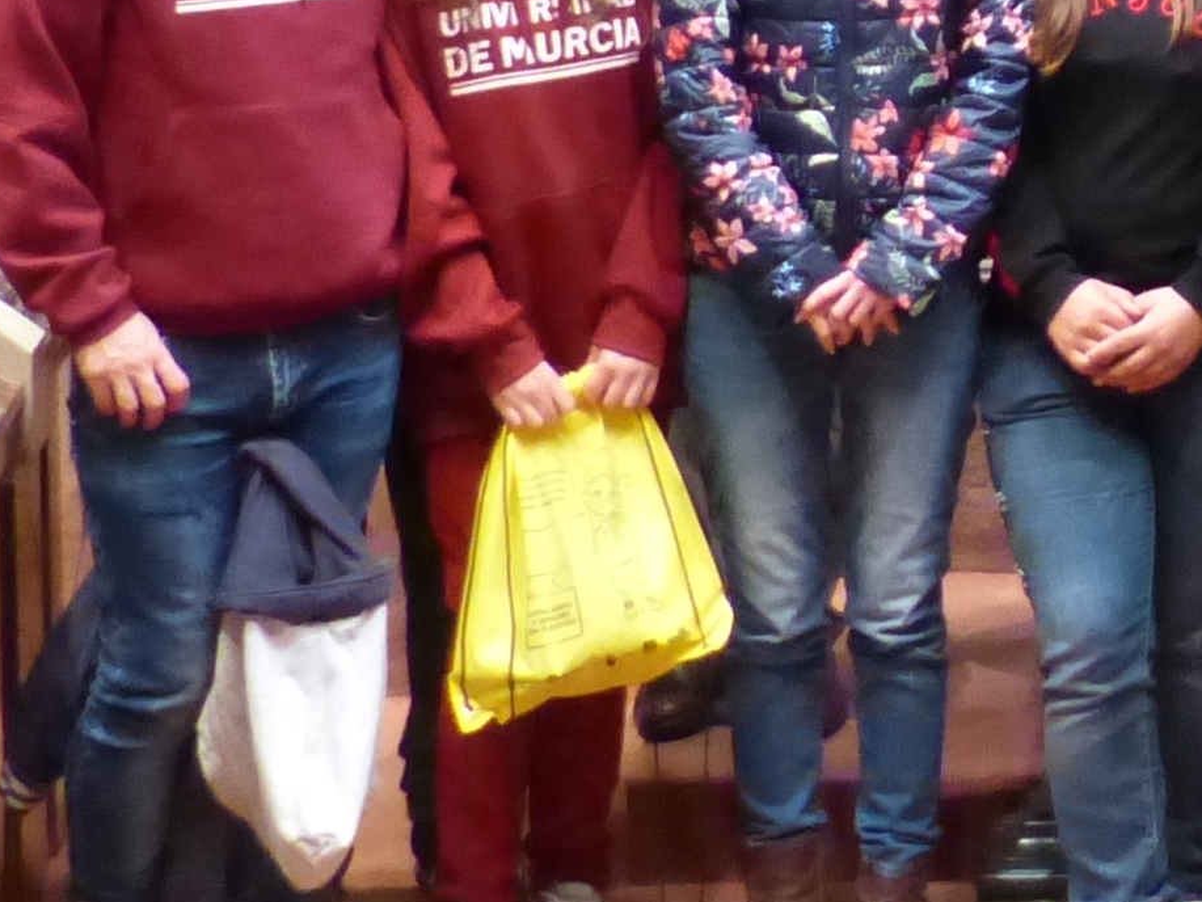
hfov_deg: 17.3
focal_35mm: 109
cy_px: -458
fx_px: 3785
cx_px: 1391
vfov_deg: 12.9
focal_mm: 4.5
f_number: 2.8
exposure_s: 1/40
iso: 800
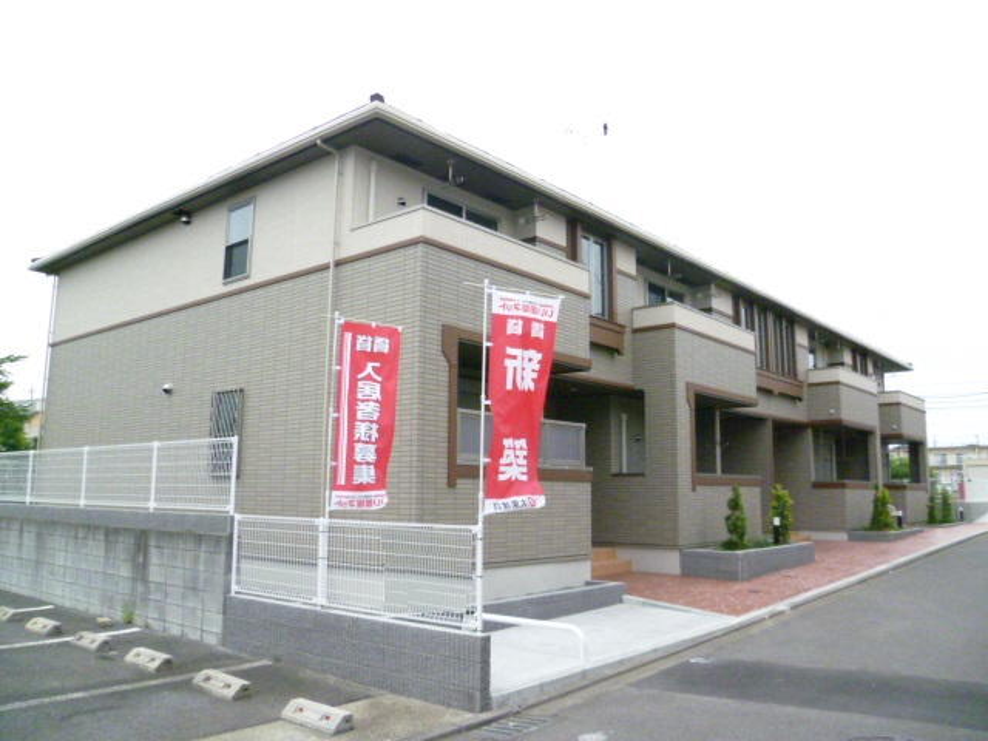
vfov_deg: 49.7
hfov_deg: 63.4
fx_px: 799
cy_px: 370
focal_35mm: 28
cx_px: 494
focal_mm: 5
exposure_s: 1/640
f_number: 9
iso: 800
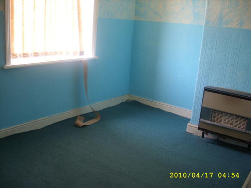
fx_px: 275
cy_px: 94
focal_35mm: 38
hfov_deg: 49.0
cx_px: 126
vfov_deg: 37.7
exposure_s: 1/8
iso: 50
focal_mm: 7.8
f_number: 2.8
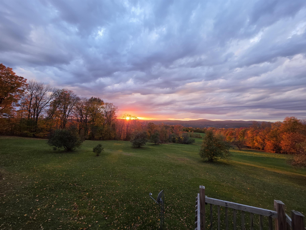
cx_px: 153
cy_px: 115
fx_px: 115
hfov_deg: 106.2
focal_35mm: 13
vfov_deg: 89.9
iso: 100
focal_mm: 2.2
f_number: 1.9
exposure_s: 1/120
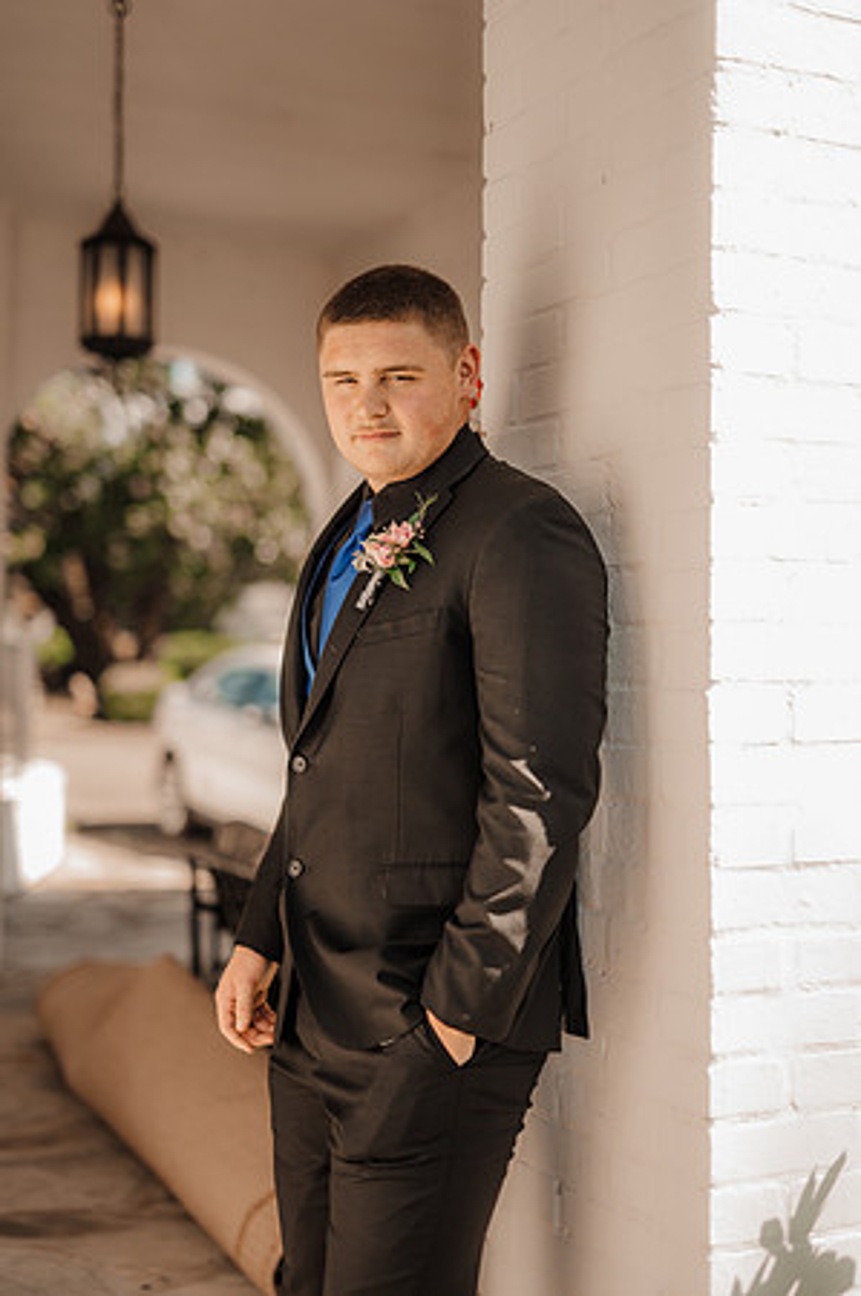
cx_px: 430
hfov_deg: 26.9
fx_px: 1798
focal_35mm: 50
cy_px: 648
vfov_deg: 39.6
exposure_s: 1/1600
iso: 100
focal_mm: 50
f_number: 1.4
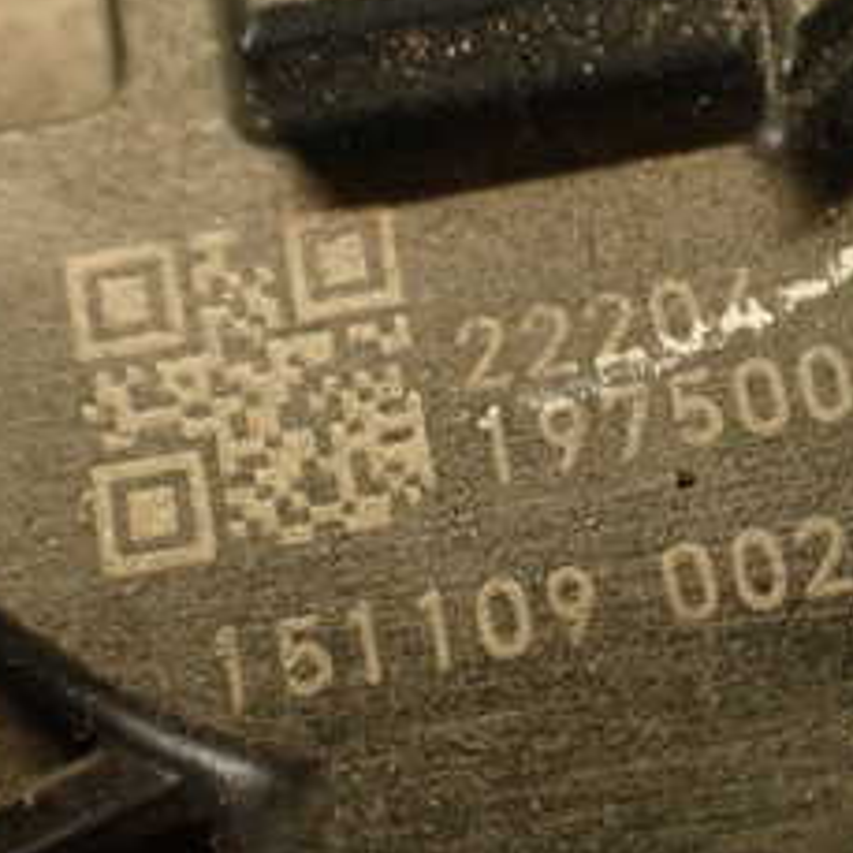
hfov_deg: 23.2
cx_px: 589
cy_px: 391
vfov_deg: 23.4
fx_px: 2063
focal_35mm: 74
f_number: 2.4
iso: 500
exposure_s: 1/30
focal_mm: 5.79
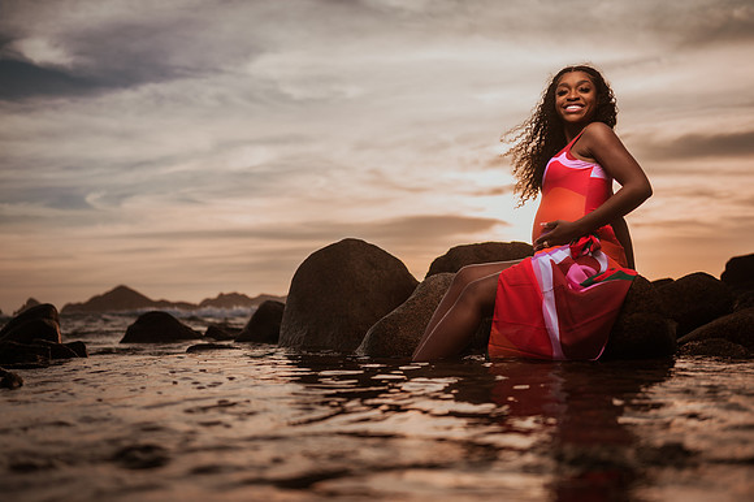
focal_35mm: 36
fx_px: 747
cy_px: 251
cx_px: 377
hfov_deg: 53.6
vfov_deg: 37.2
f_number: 1.8
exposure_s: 1/3200
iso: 100
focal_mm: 35
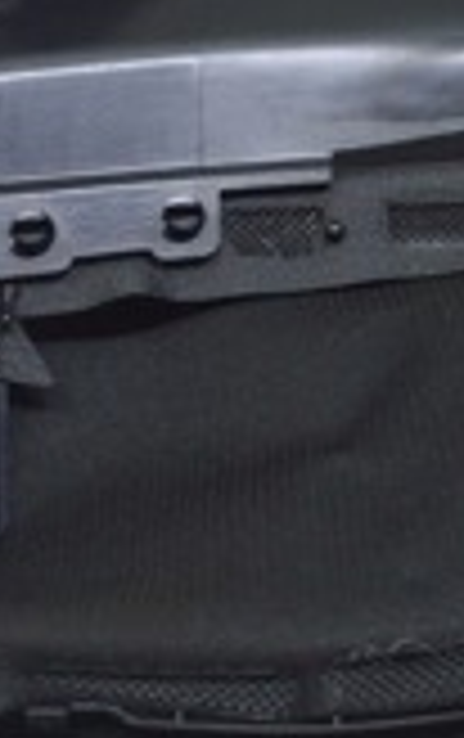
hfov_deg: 9.5
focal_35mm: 137
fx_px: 2762
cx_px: 478
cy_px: 227
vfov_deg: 15.2
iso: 400
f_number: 5.6
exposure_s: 1/20
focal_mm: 23
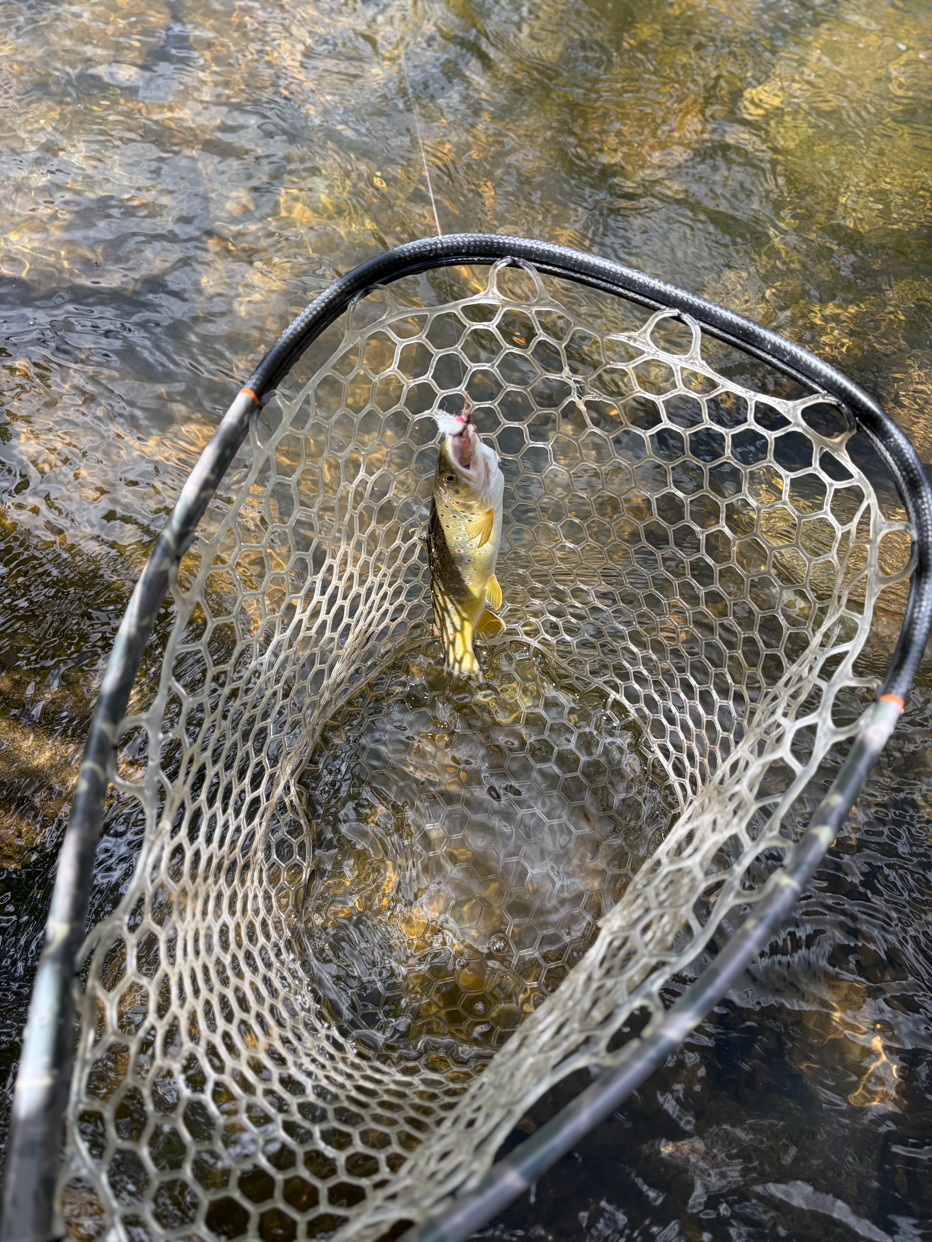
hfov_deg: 53.1
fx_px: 933
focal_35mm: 26
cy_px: 621
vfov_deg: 67.3
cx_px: 466
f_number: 1.6
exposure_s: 1/820
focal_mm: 5.96
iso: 50
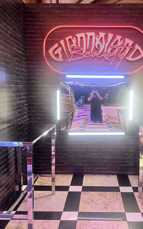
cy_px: 115
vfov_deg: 52.7
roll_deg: +0.3
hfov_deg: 34.2
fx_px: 231
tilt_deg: -5.9
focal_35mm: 37
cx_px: 93
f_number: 1.6
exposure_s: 1/60
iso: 125
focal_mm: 5.1
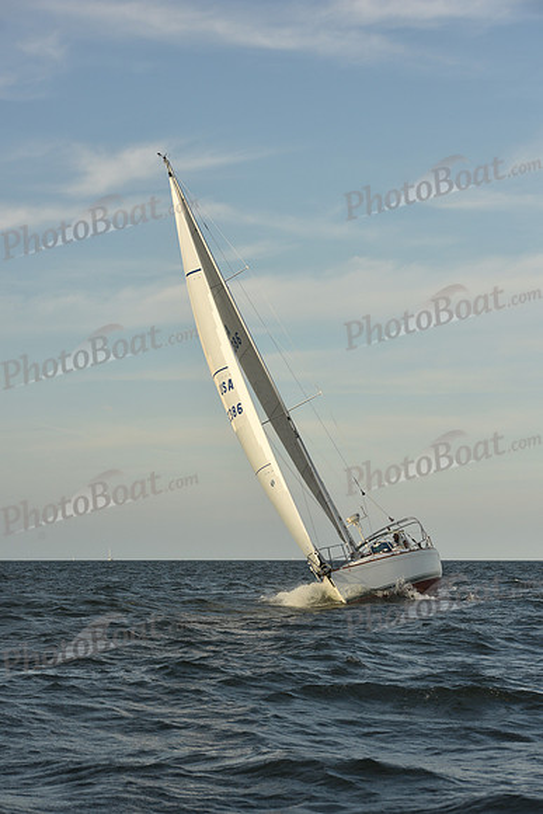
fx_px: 2035
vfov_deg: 22.6
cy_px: 407
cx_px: 272
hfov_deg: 15.2
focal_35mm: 90
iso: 250
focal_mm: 90
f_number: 6.3
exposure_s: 1/1000
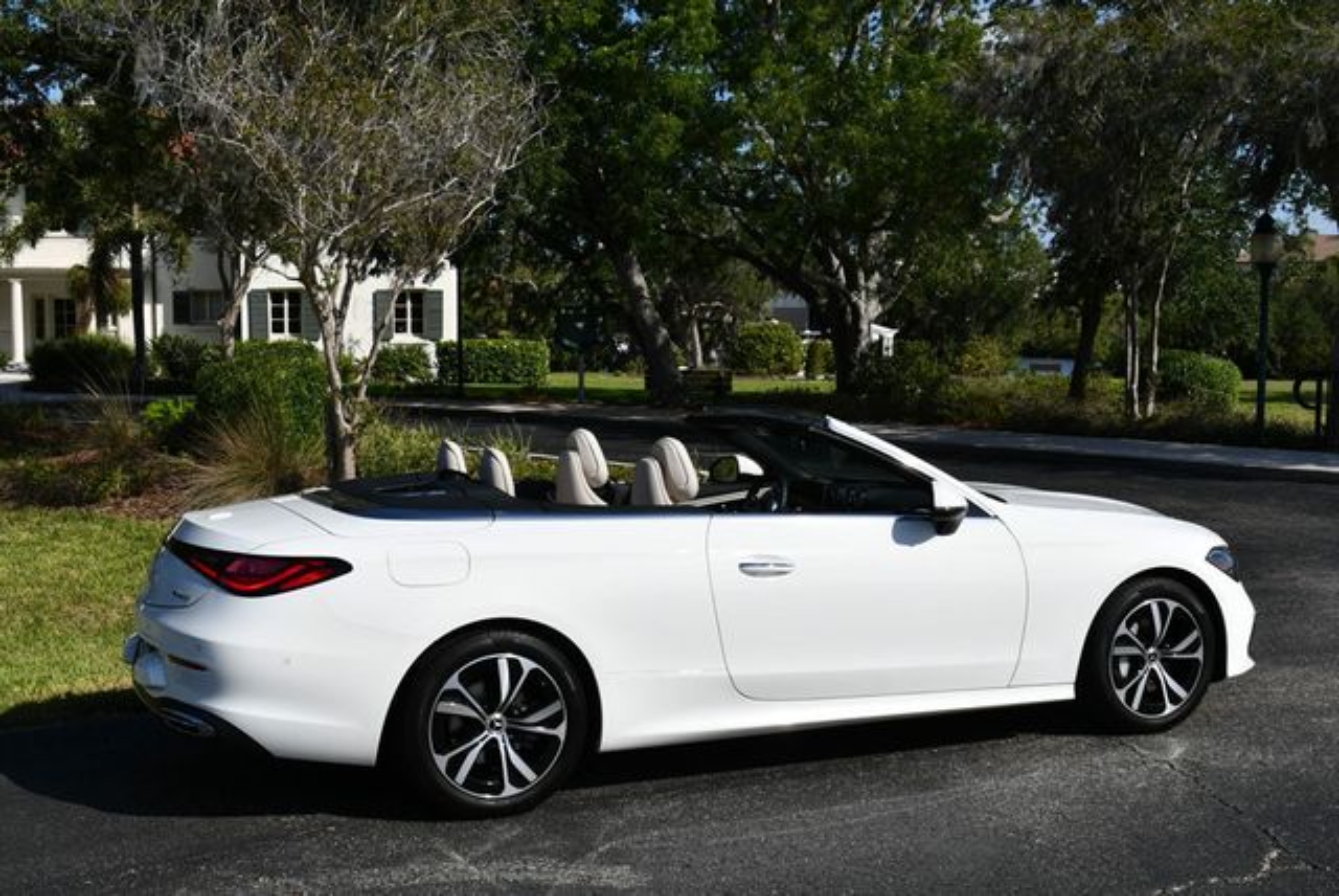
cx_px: 670
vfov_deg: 30.6
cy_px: 448
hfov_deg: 44.5
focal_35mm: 44
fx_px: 1638
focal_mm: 22
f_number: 9
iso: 100
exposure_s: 1/320
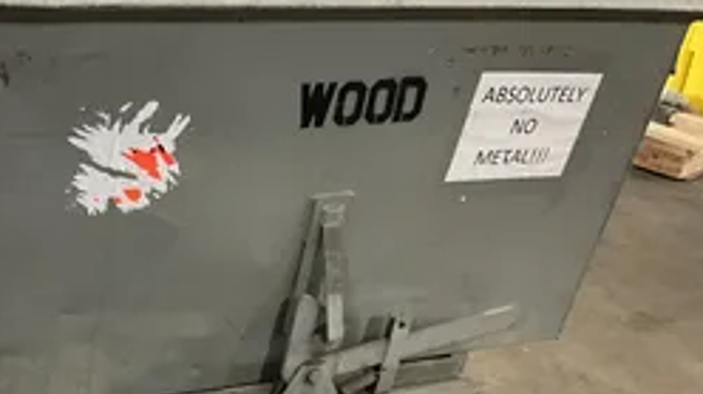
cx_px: 213
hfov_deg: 39.9
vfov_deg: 23.4
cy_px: 255
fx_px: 950
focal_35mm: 51
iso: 320
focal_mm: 3
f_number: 1.8
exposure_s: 1/36
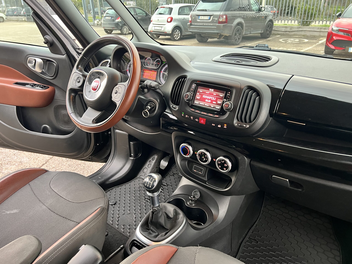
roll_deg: +1.3
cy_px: 132
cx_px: 176
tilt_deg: -26.0
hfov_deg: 67.3
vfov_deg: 53.1
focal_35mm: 26
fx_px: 264
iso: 250
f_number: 1.5
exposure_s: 1/60
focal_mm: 5.7
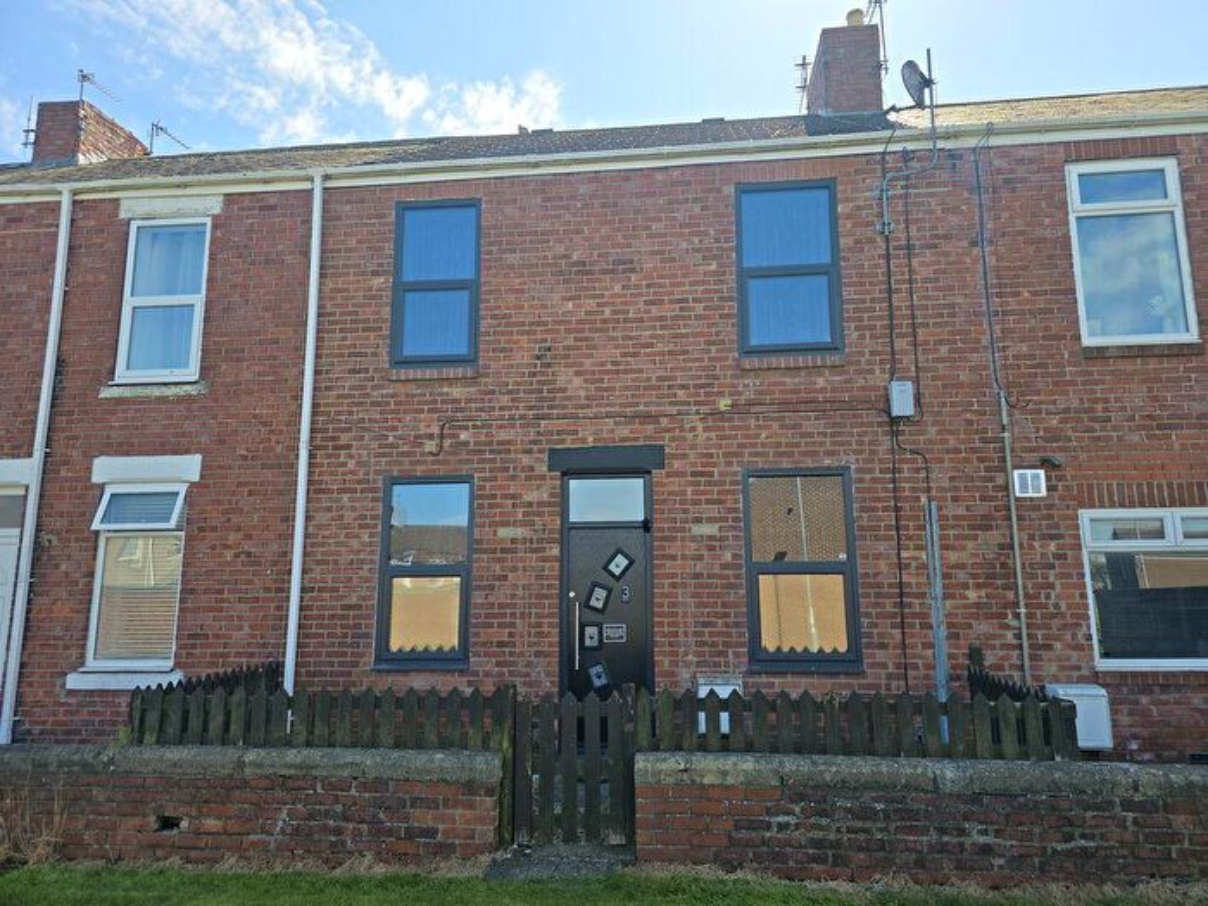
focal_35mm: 23
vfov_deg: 58.9
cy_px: 453
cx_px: 604
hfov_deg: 73.9
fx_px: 803
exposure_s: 1/577
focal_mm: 6.3
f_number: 1.7
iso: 12
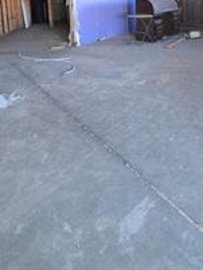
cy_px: 23
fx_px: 242
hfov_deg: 41.6
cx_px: 185
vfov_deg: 51.0
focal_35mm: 31
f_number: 1.9
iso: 320
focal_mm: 2.2
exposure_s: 1/60
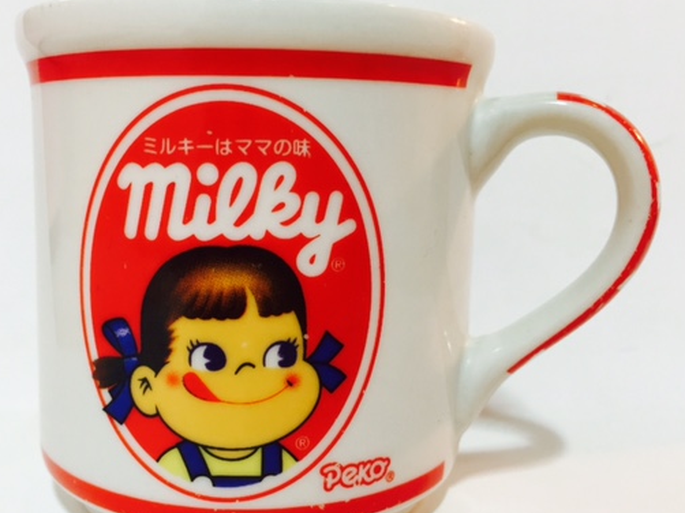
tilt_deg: -6.5
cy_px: 269
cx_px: 304
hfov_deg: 50.1
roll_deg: -2.3
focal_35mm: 37
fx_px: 732
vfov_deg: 38.6
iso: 80
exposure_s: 1/33
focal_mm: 4.15
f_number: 2.2
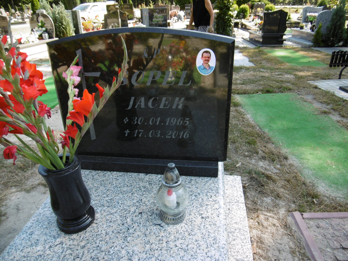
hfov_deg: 63.4
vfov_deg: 49.7
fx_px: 281
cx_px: 174
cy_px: 130
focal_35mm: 28
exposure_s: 1/160
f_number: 3.3
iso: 100
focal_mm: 5
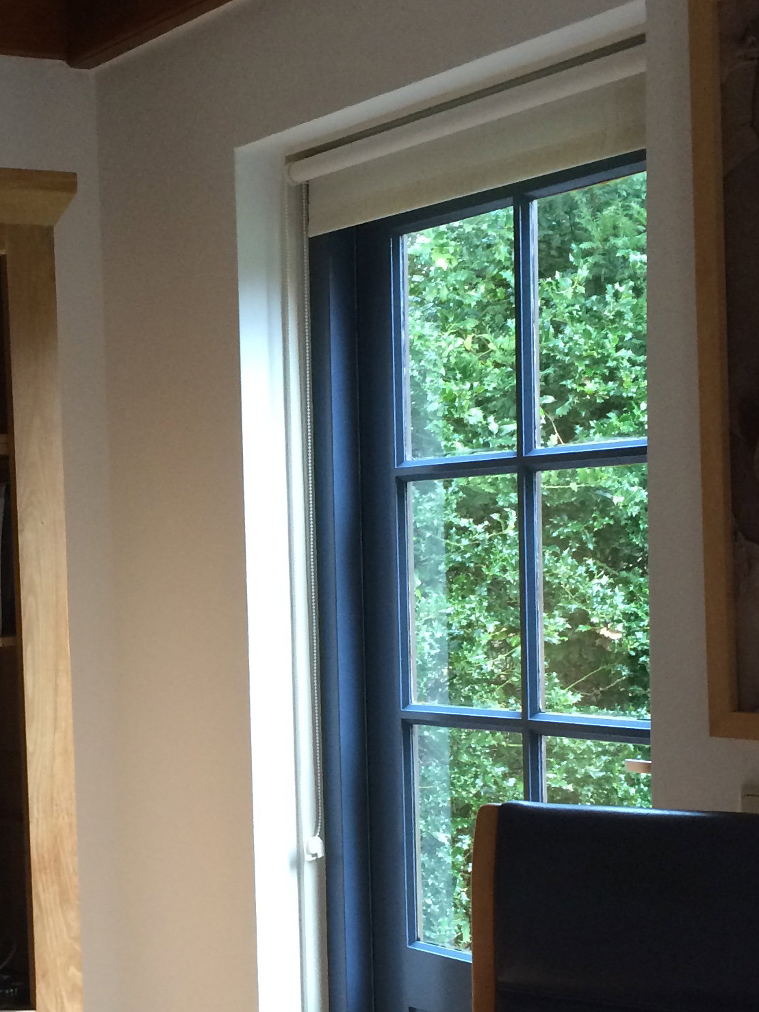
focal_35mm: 64
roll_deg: +3.2
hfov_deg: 22.2
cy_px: 716
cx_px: 26
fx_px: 1871
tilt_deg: -6.8
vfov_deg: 29.9
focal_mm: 4.15
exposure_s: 1/33
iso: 160
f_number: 2.2
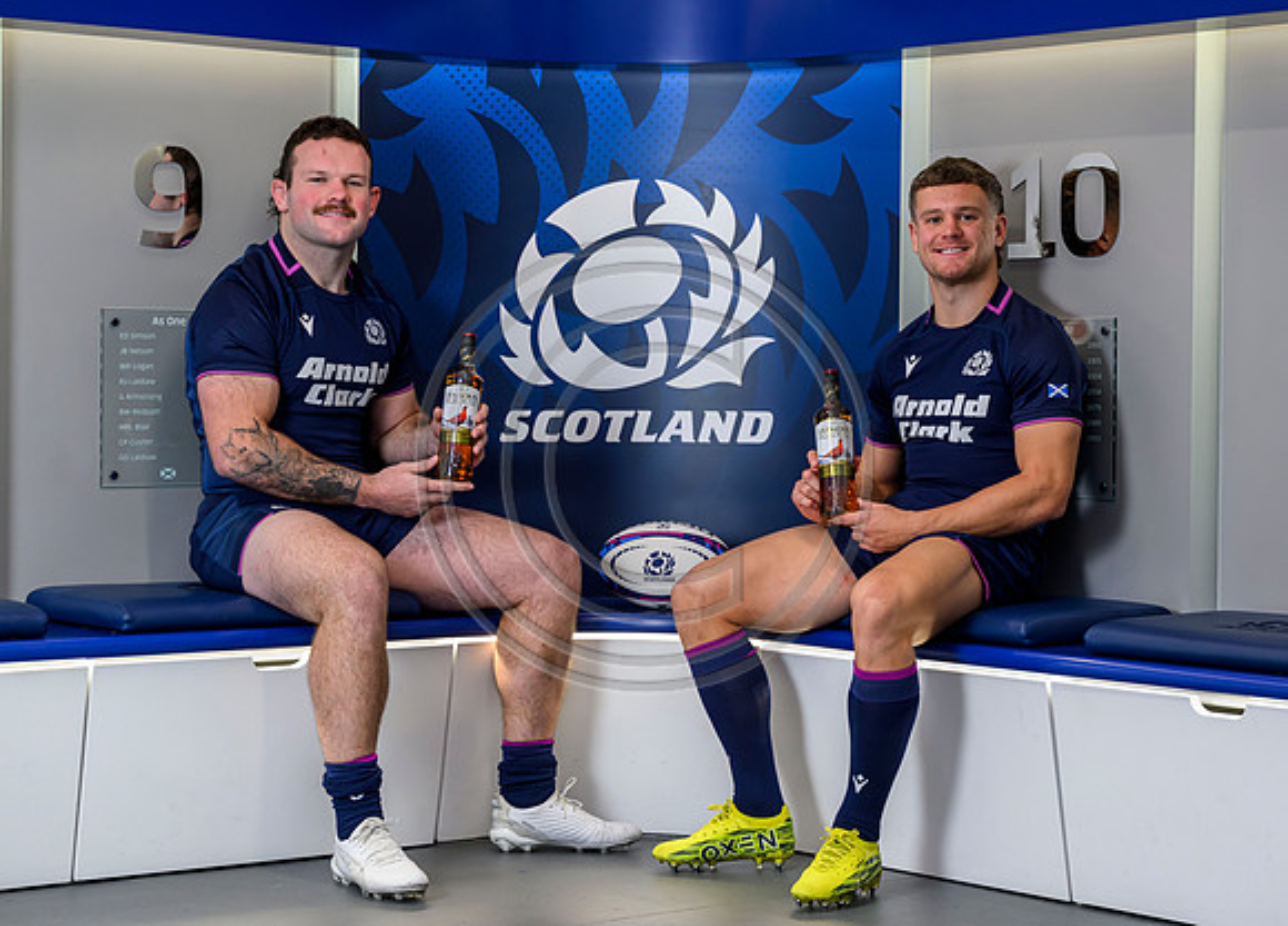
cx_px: 739
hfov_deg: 23.0
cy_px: 433
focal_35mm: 86
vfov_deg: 16.7
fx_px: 3161
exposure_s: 1/125
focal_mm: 77
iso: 2000
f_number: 3.5
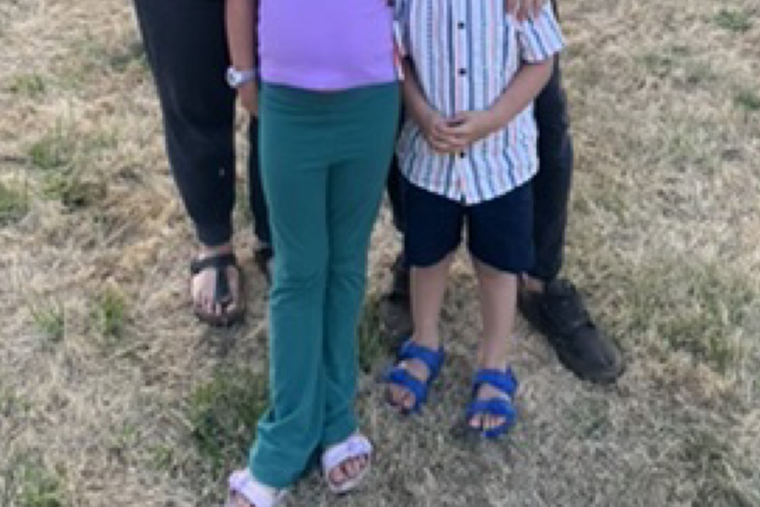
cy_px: -159
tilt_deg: -12.4
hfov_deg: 41.1
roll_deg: -0.1
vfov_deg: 24.4
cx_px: 359
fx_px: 1013
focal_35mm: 48
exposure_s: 1/121
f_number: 1.5
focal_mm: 5.7
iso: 125
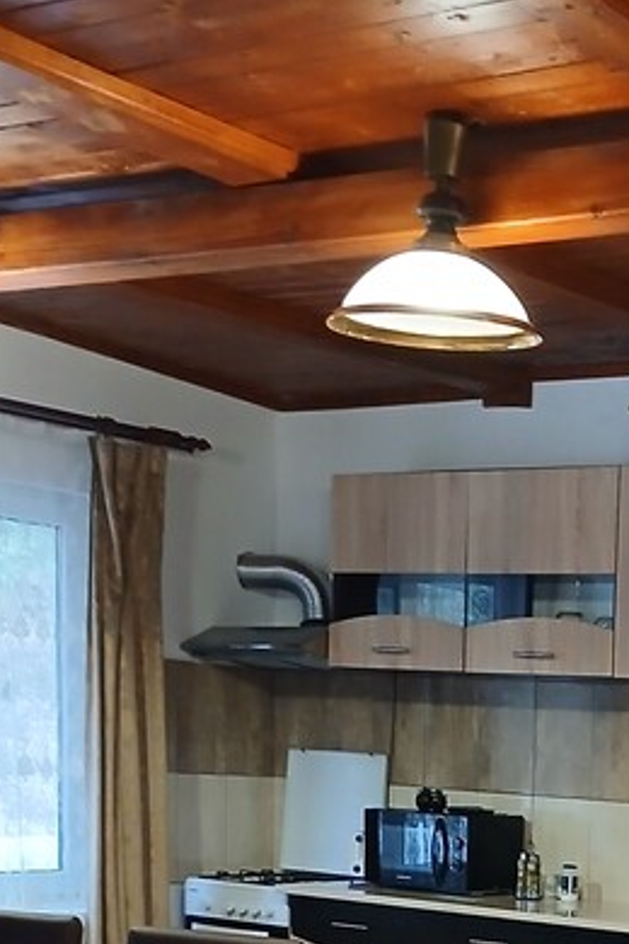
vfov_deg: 25.8
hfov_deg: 18.3
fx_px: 1861
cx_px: 740
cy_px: 1099
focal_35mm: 71
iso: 400
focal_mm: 3.98
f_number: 1.8
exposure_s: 1/25
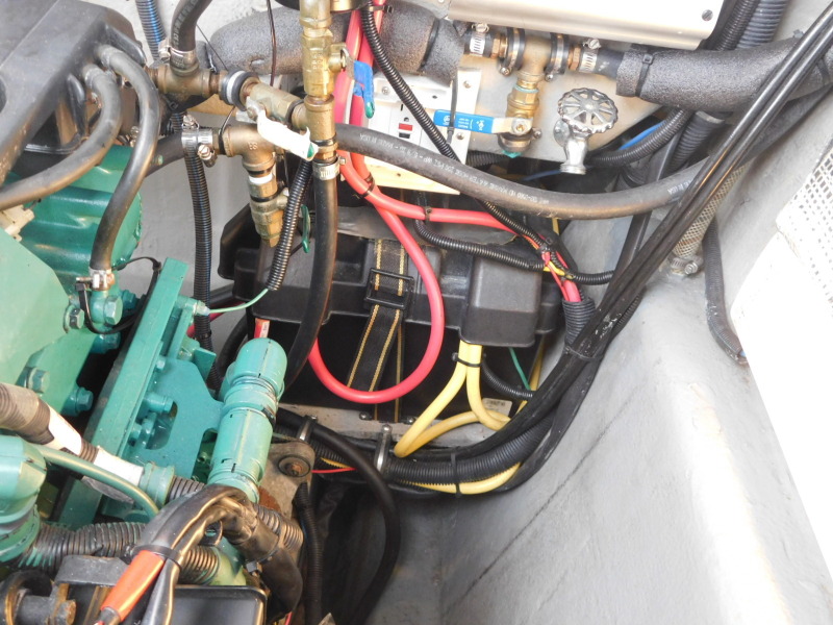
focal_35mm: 36
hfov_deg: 51.4
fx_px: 866
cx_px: 416
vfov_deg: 39.7
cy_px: 312
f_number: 3.5
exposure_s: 1/15
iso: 400
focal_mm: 6.3
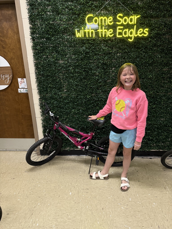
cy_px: 114
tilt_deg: -19.3
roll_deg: -0.3
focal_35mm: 24
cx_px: 86
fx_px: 159
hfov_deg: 56.8
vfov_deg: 71.6
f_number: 1.78
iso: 250
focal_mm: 6.76
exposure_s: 1/60
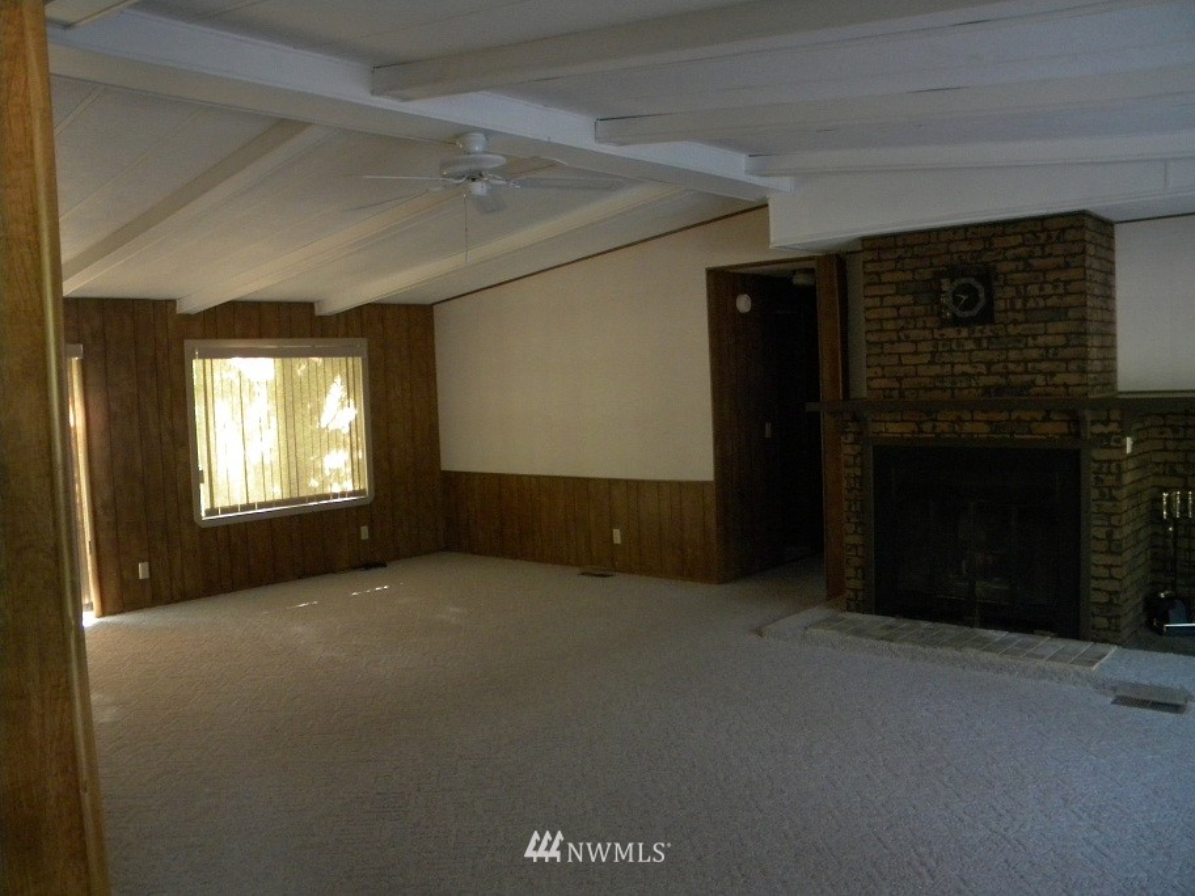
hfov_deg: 63.4
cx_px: 598
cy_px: 448
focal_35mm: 28
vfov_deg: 49.7
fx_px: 967
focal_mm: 5
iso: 400
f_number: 3.5
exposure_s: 1/16
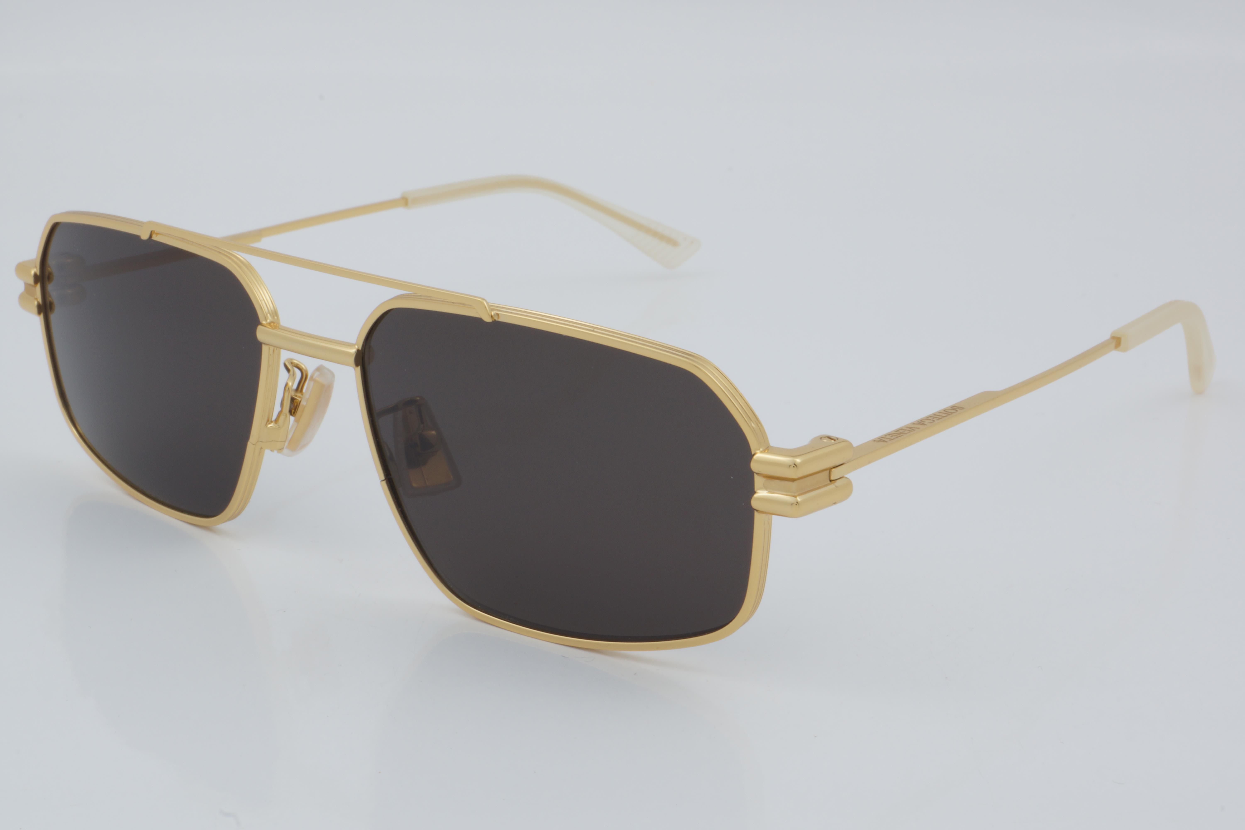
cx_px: 622
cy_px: 415
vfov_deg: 18.2
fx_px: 2594
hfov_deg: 27.0
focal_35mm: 75
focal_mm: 50
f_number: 32
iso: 100
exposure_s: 1/4
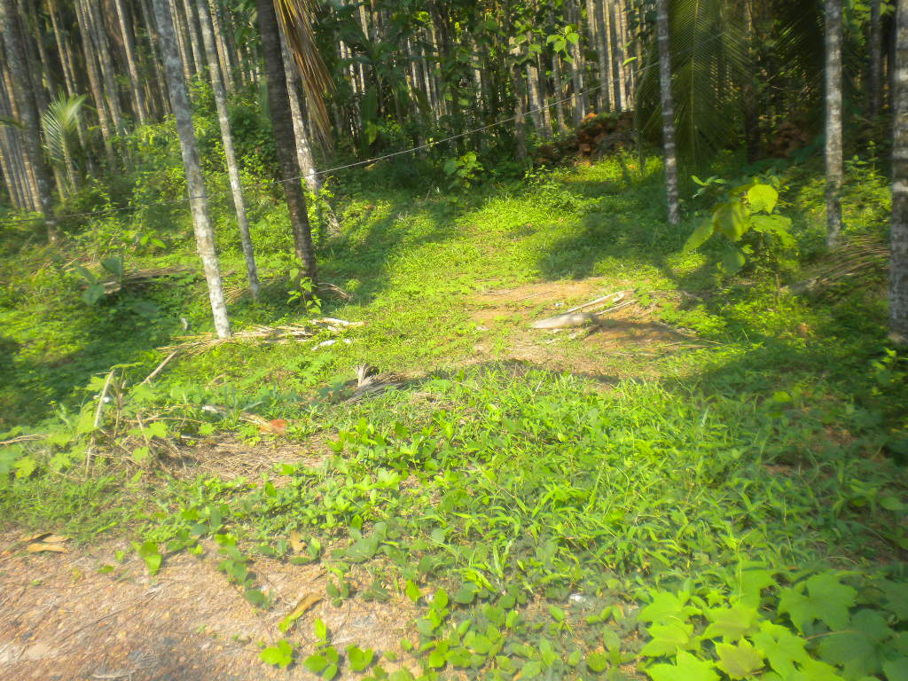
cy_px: 340
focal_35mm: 35
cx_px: 454
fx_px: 918
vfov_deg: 40.7
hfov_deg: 52.6
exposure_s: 1/220
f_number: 4.6
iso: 113
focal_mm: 6.3
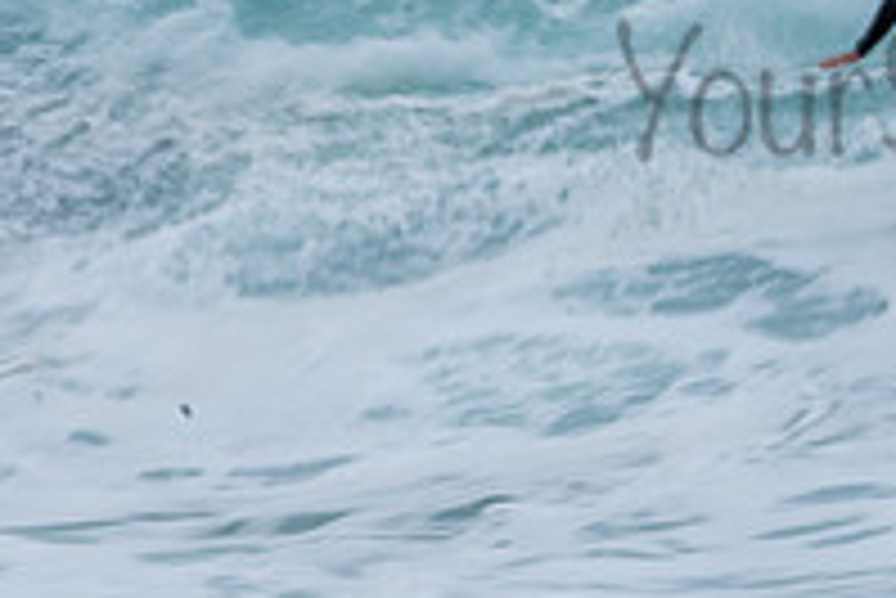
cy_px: 52
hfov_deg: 0.9
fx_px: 54445
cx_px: 1081
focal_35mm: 2186
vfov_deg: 0.6
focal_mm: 500
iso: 100
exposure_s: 1/25
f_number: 29
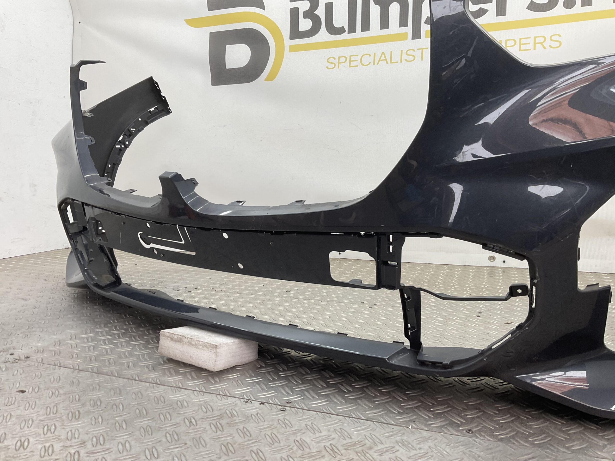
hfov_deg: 61.7
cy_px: 230
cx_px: 308
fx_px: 515
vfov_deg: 48.2
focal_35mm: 29
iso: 32
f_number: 1.8
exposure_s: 1/120
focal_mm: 3
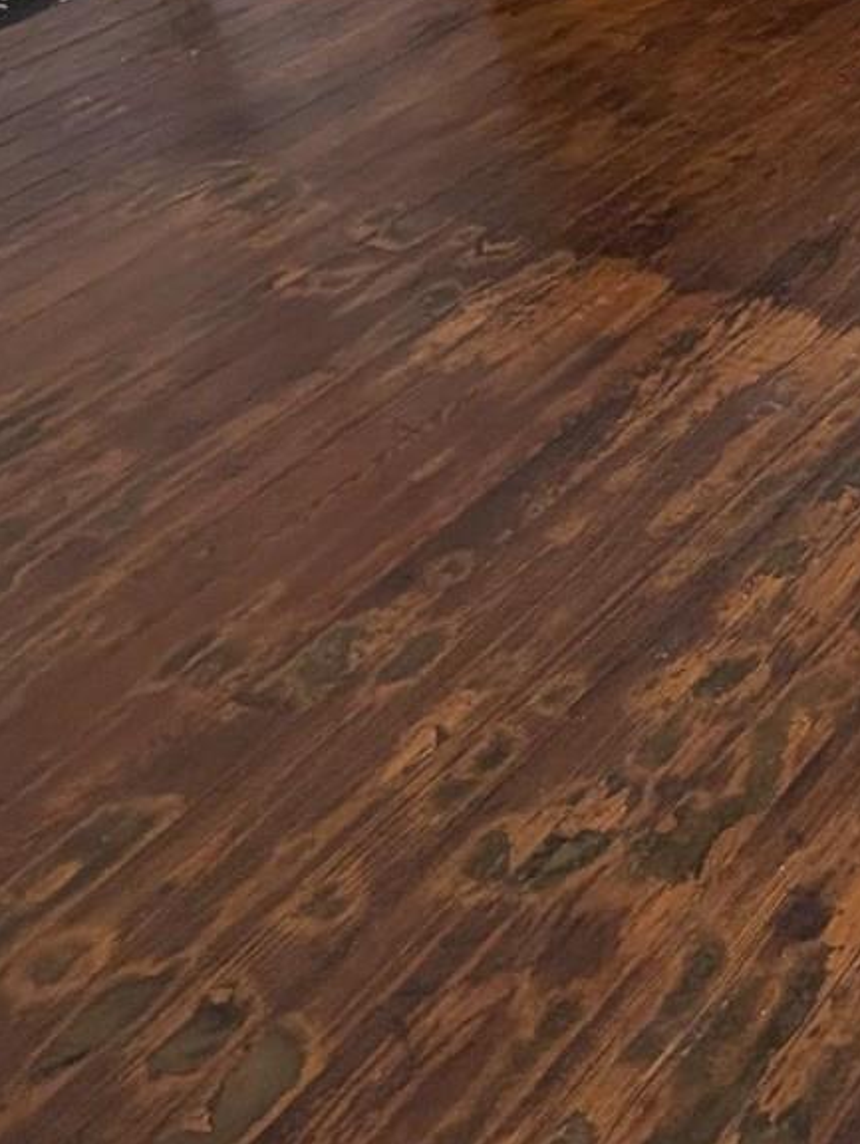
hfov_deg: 21.9
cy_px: -28
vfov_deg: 35.4
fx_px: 1588
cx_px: 1462
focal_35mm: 48
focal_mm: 2.02
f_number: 1.7
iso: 80
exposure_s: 1/120
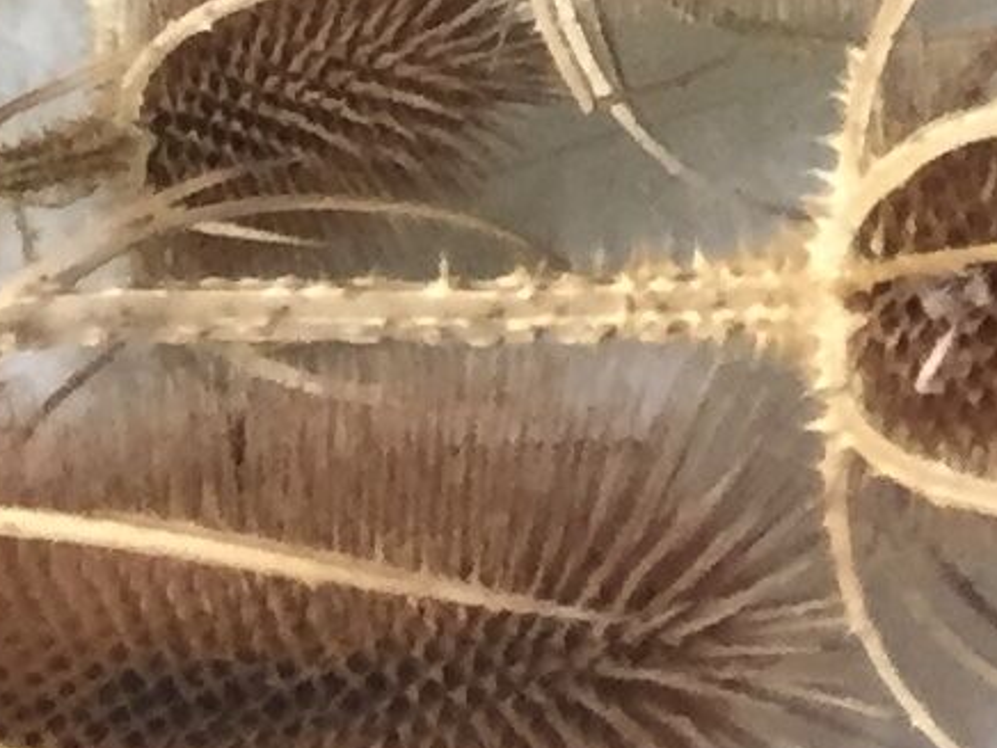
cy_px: -2329
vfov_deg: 5.8
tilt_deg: -16.5
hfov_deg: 8.9
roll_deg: +1.7
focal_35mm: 217
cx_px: 1447
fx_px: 6250
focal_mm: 4.15
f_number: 2.2
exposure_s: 1/33
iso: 80
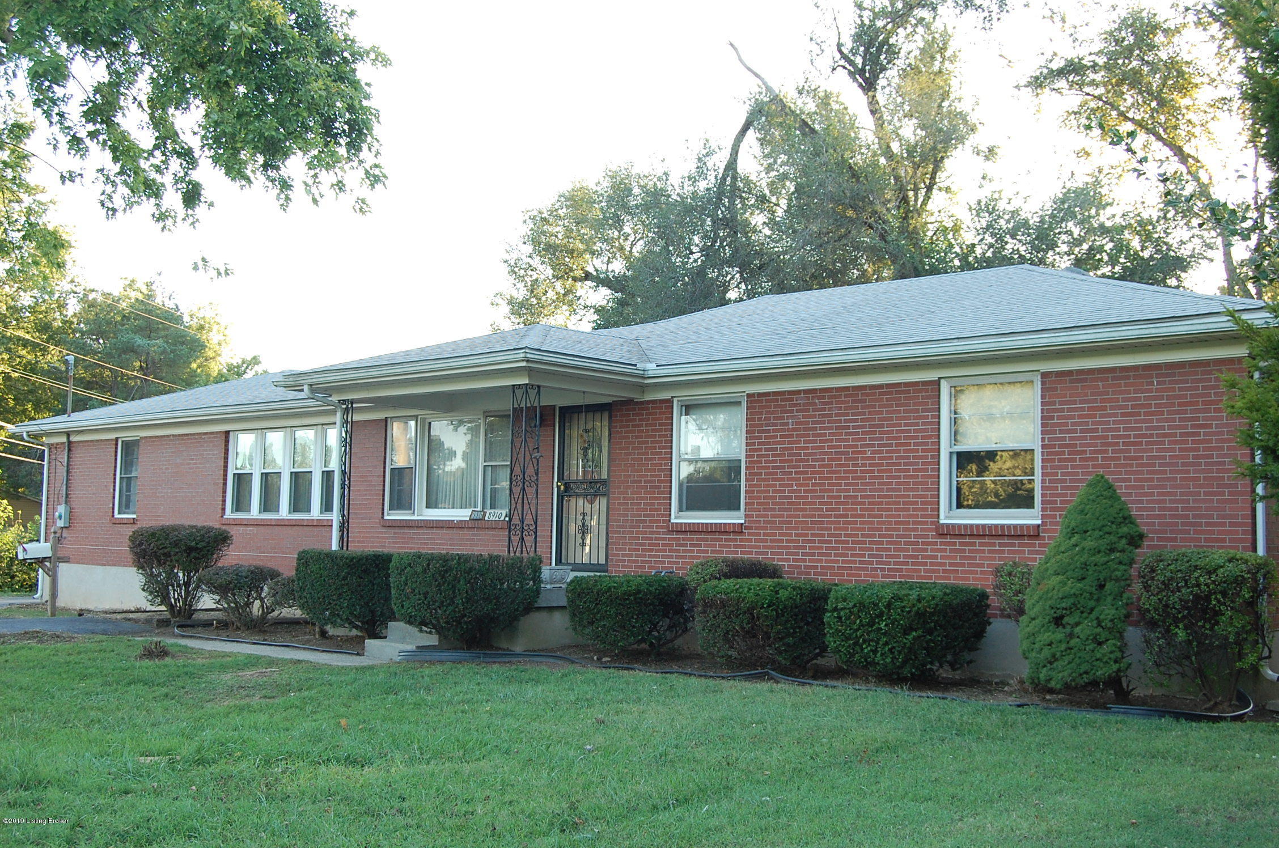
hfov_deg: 49.6
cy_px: 424
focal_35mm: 39
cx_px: 640
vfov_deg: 34.1
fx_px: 1383
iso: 400
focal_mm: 26
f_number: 8
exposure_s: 1/50
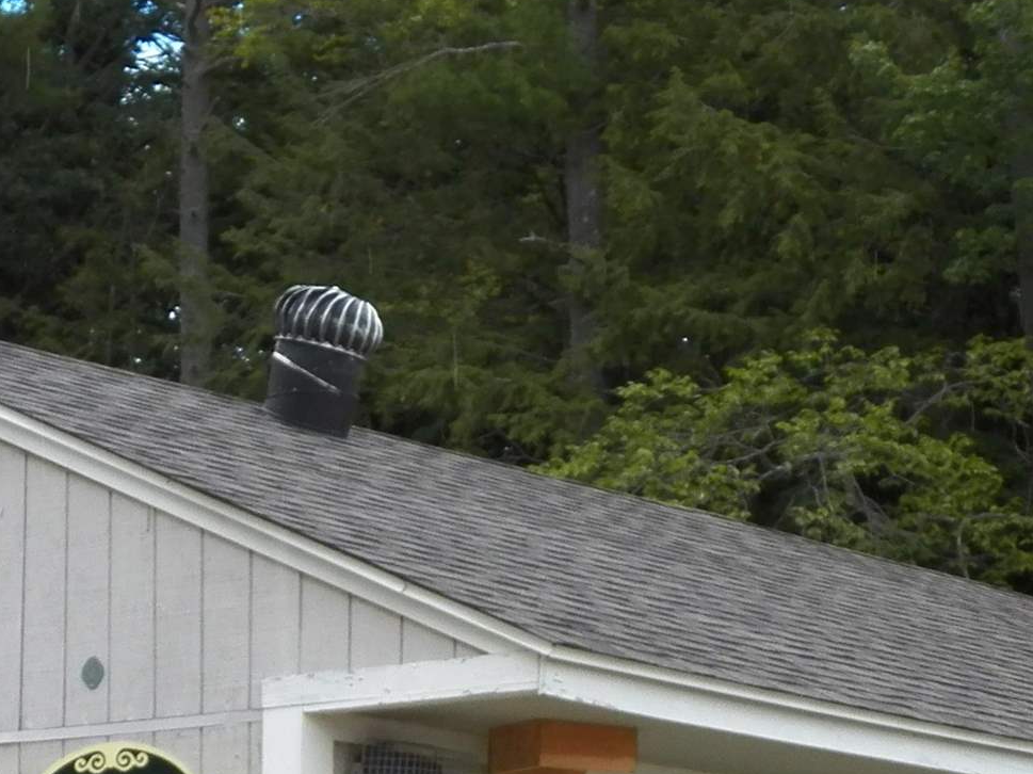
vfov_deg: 12.9
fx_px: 3311
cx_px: 488
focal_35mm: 111
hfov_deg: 17.7
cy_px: 991
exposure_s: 1/250
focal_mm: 6.3
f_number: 4
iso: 125
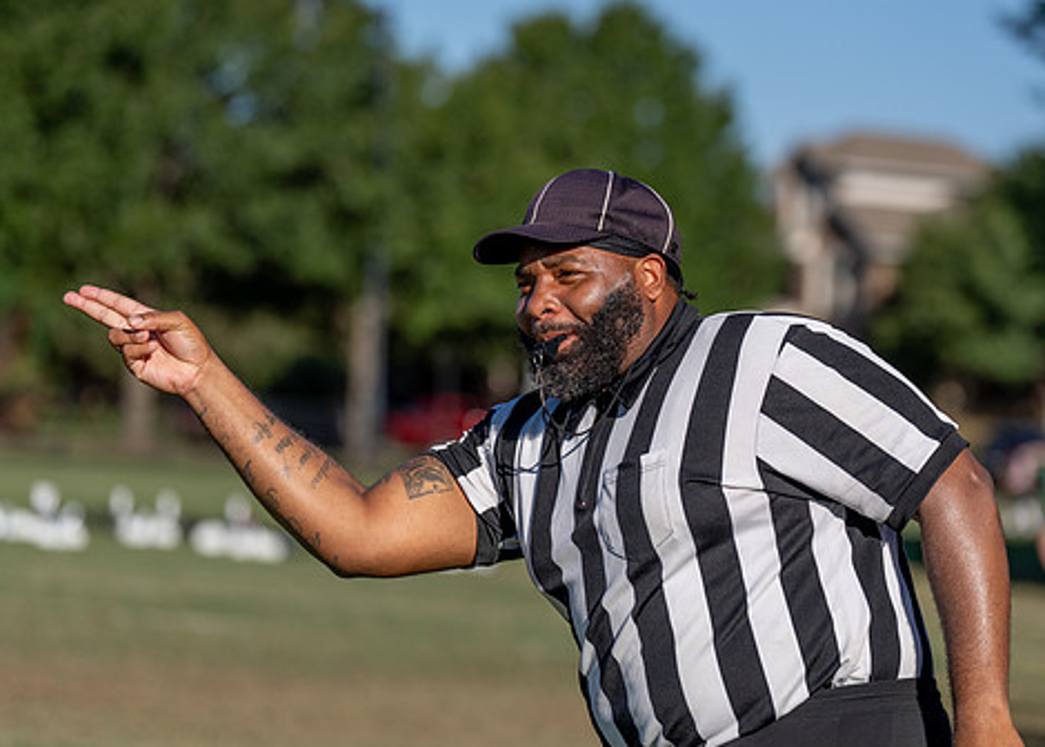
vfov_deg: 9.0
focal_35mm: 159
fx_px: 4720
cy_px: 331
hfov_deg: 12.6
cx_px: 618
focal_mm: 123
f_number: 2.8
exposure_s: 1/2000
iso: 100
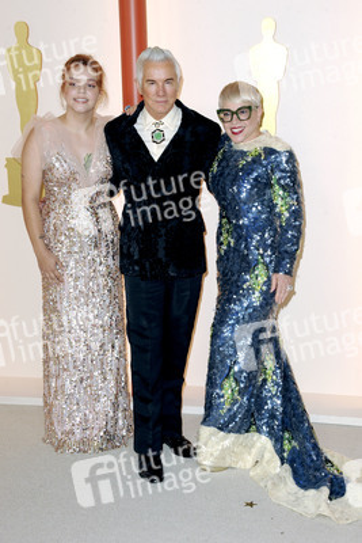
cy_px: 272
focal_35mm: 62
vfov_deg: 32.4
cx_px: 181
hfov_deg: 21.9
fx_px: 934
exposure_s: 1/200
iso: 1600
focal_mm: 62
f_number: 7.1
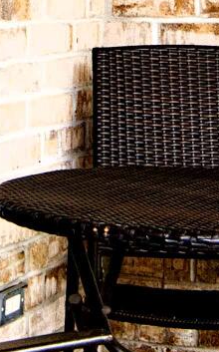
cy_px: -25
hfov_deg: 10.1
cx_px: 69
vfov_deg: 15.7
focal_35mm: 130
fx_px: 1244
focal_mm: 10
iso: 100
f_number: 3.5
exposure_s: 1/60
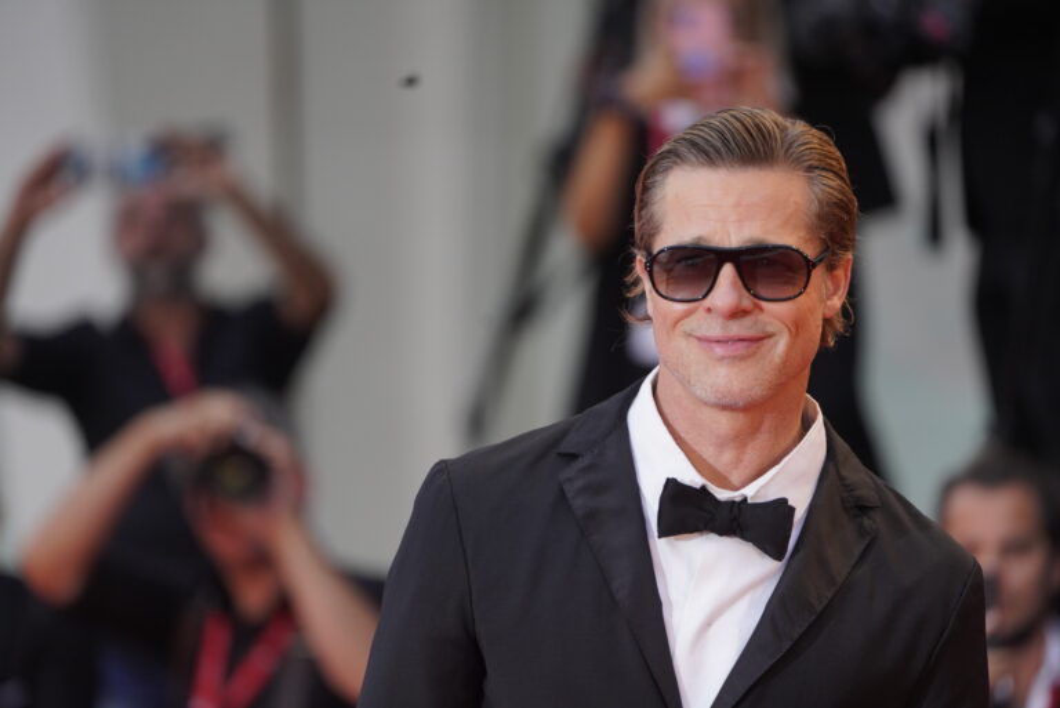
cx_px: 530
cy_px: 354
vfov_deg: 3.4
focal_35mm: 400
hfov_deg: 5.2
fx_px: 11784
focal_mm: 400
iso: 1000
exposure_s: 1/320
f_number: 5.6
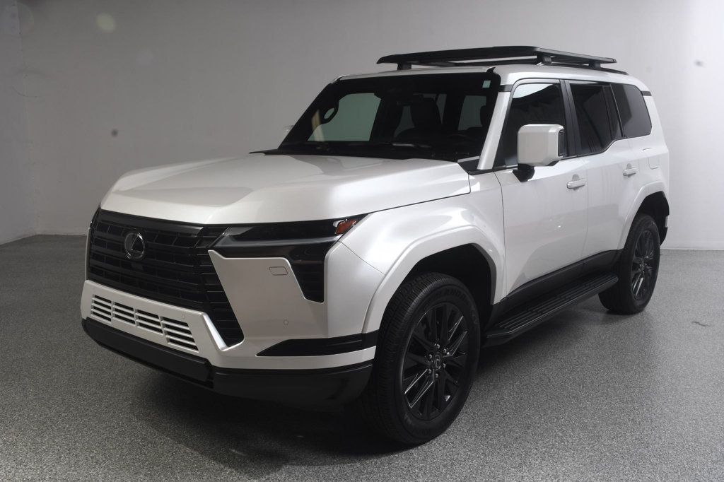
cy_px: 241
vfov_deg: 38.9
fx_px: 684
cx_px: 362
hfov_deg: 55.8
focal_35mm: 34
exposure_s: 1/160
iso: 100
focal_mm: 23
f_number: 13
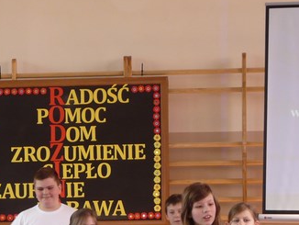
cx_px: -14
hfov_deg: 11.2
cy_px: 233
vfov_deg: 8.5
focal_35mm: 174
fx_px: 1504
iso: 125
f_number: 3.2
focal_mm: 11.7
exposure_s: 1/50
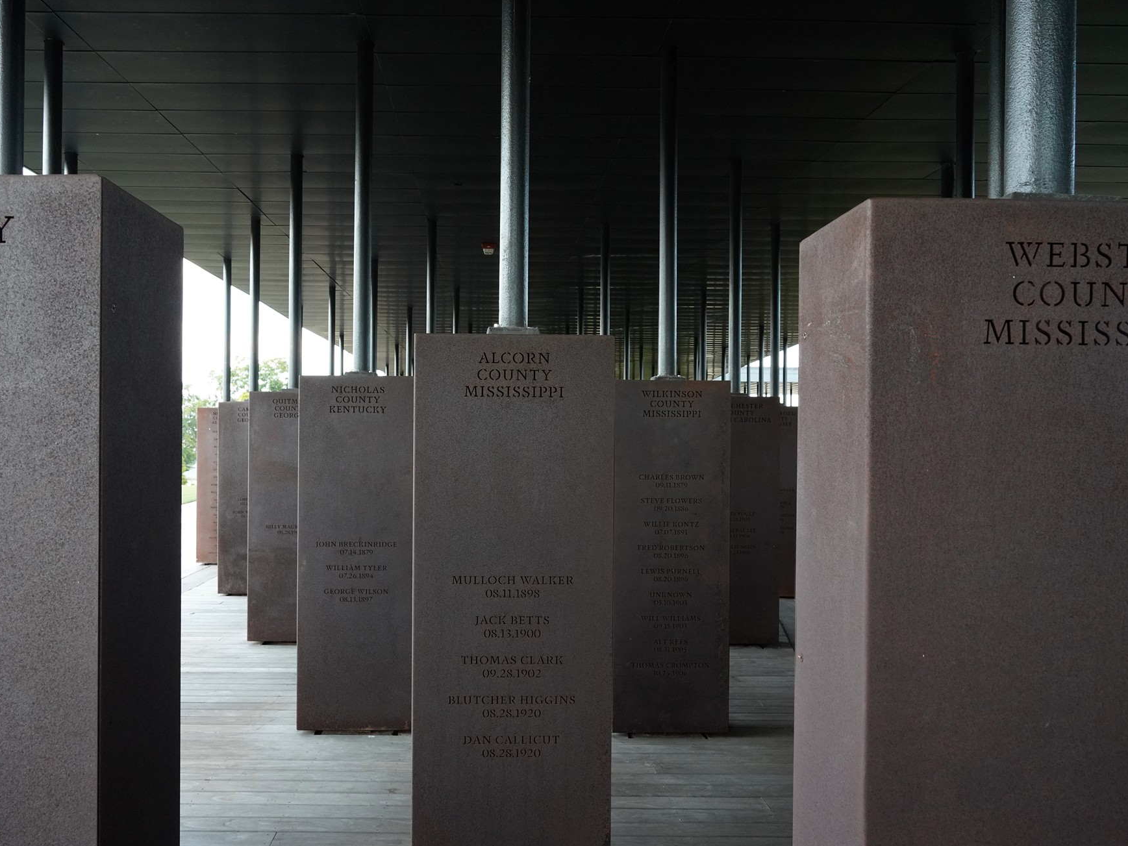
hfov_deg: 58.2
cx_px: 507
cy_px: 432
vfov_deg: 45.4
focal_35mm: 31
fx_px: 1010
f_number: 10
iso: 3200
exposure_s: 1/100
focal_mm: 28
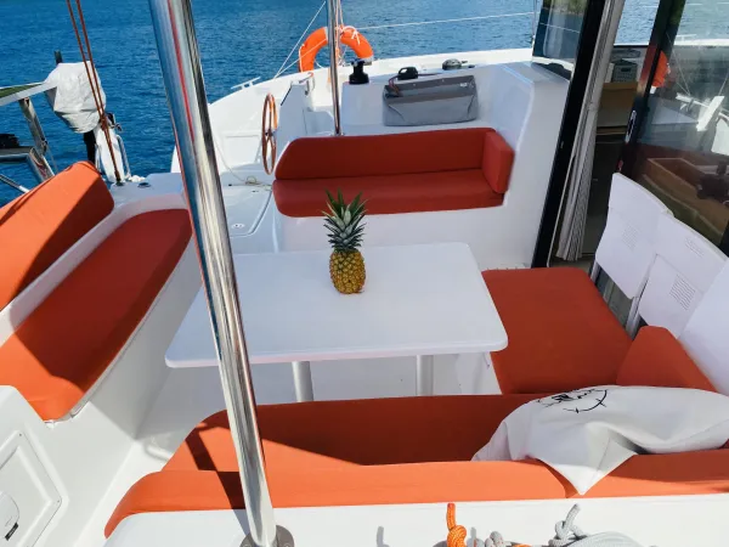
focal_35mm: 26
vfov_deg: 53.1
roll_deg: -0.7
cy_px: 274
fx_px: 548
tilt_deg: -25.9
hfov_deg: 67.3
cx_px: 364
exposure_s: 1/2410
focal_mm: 4.25
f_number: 1.8
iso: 32
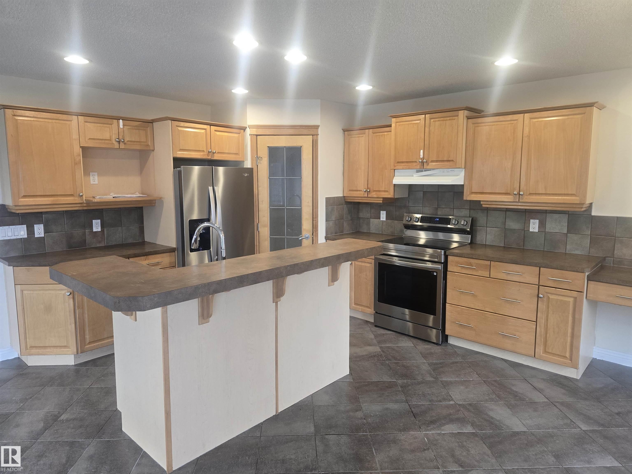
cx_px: 316
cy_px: 237
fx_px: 420
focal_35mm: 23
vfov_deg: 58.9
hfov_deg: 73.9
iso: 250
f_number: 1.7
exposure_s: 1/120
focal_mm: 6.3
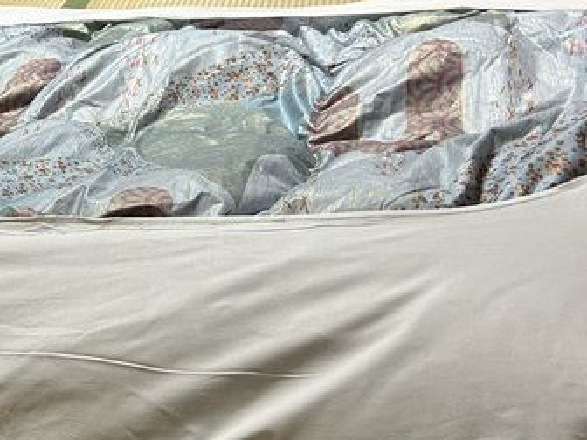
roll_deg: +5.9
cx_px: -15
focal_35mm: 63
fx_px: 1068
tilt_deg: -27.4
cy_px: 214
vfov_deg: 23.3
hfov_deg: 28.6
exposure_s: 1/60
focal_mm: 5.7
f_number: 1.5
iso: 100
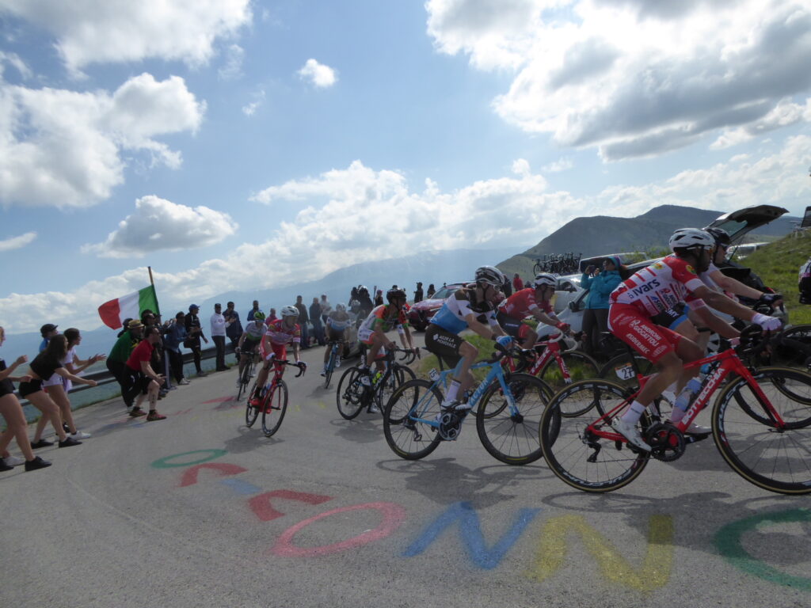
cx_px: 406
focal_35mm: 25
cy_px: 304
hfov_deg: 69.4
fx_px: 586
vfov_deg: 54.9
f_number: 4
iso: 160
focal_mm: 4.3
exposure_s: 1/1600
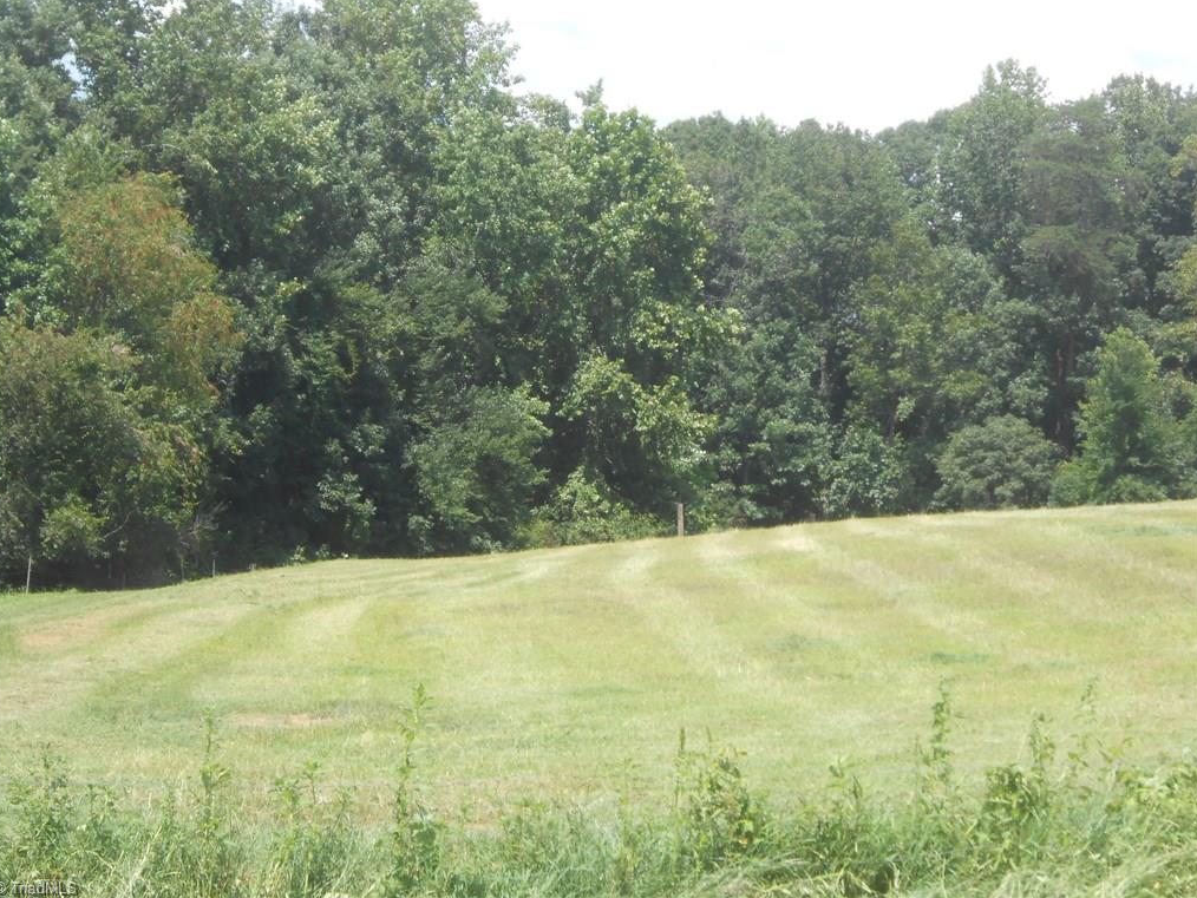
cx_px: 596
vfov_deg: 14.0
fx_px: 3666
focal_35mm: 106
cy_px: 446
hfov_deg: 18.5
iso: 200
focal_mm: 18.7
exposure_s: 1/500
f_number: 5
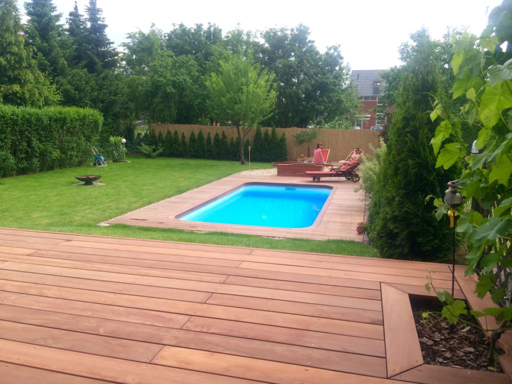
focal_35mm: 29
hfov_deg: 61.7
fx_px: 429
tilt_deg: -9.3
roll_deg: -0.2
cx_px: 256
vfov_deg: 48.2
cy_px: 192
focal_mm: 4.15
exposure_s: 1/695
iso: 32
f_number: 2.2
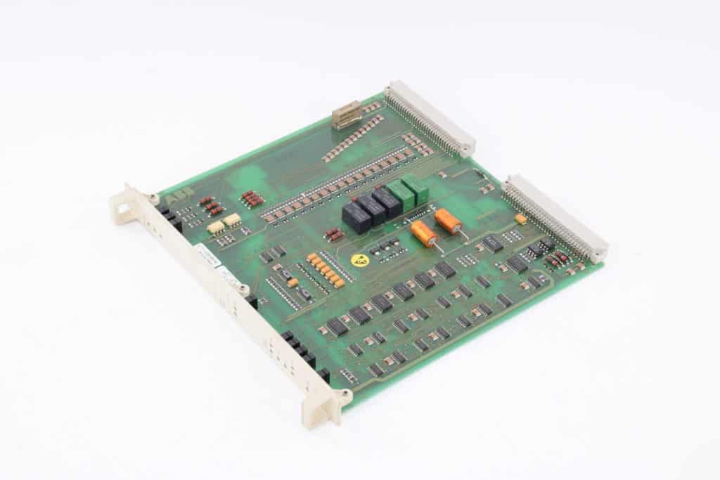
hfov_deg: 28.1
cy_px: 240
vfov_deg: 18.9
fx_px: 1440
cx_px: 360
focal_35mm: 72
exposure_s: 1/25
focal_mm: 48
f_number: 14
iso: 200
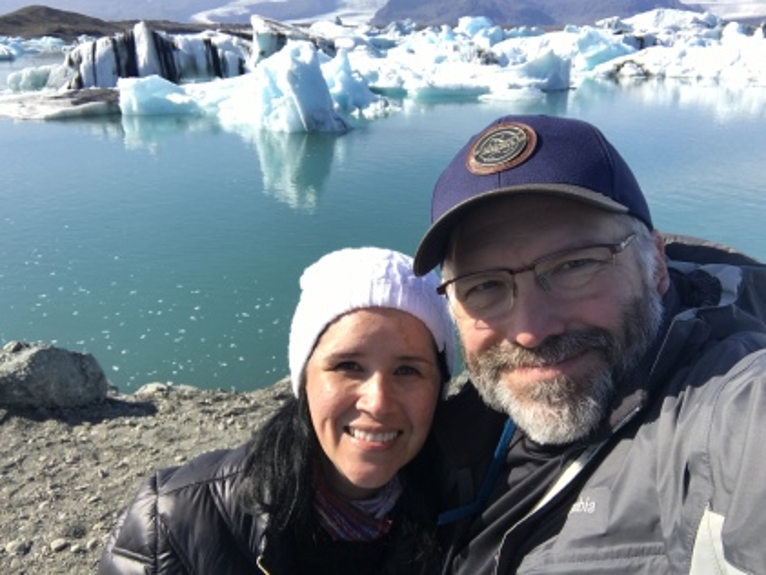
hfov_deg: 56.8
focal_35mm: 32
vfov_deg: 44.2
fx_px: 708
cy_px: 288
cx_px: 383
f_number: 2.2
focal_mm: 2.87
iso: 25
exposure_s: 1/881
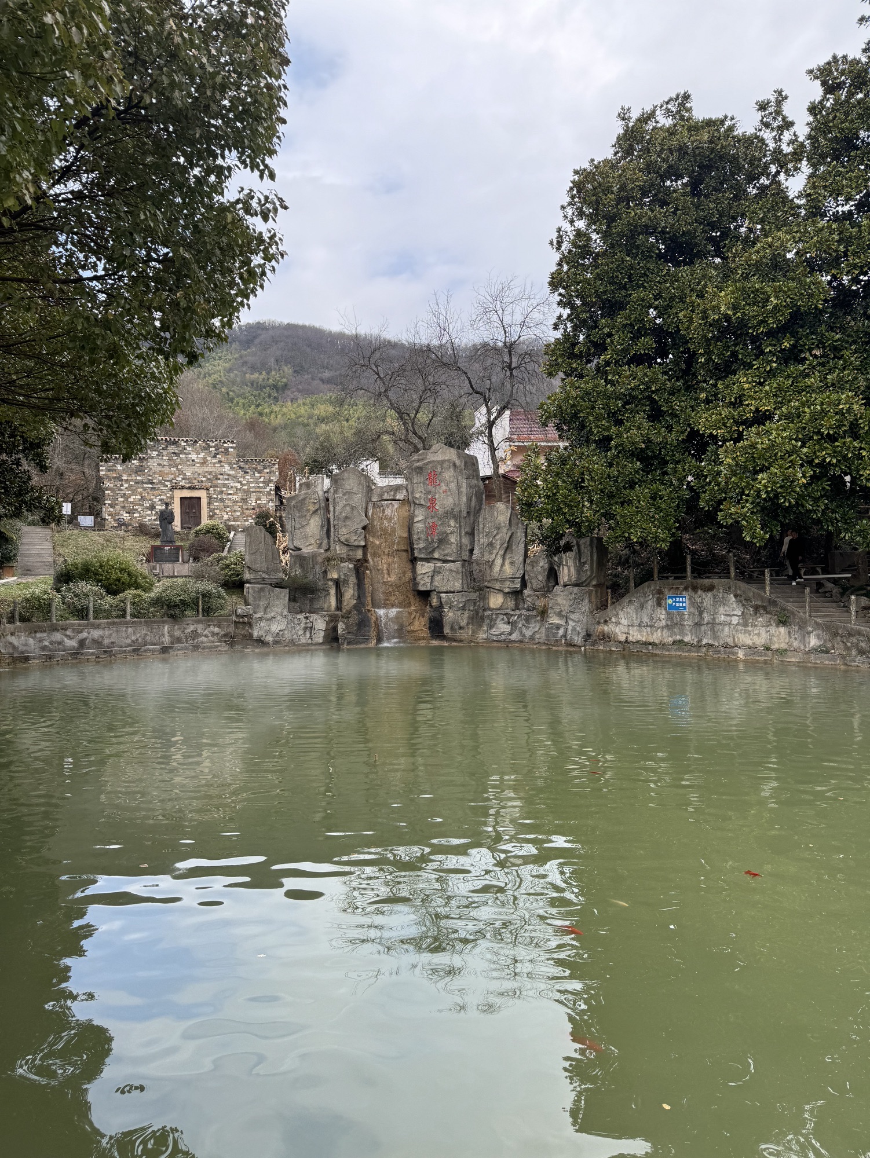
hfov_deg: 56.9
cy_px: 579
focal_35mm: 24
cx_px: 435
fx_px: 804
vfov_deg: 71.6
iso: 80
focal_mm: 6.86
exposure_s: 1/900
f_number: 1.78
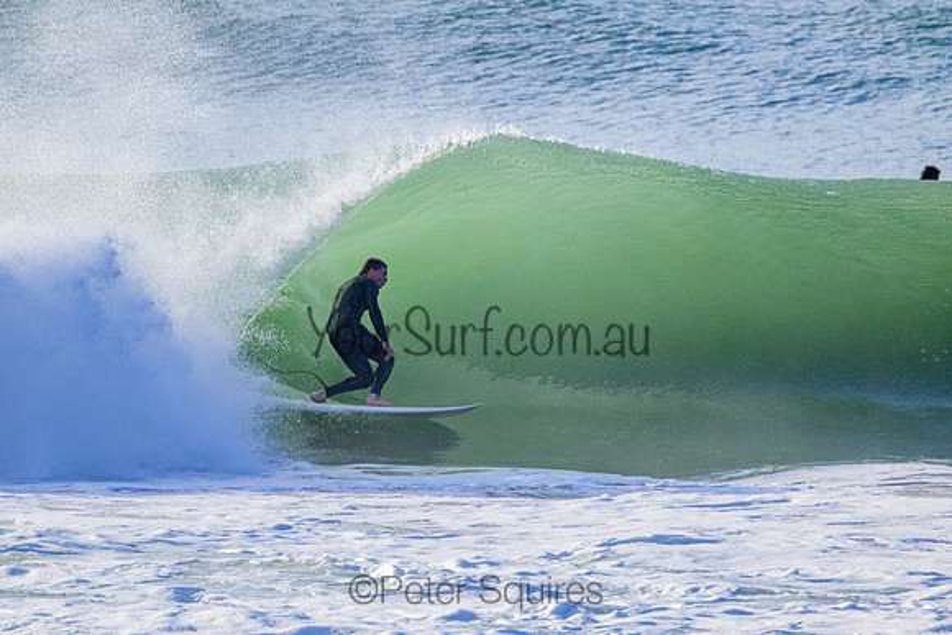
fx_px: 21160
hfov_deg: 2.6
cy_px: 318
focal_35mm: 800
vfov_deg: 1.7
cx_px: 476
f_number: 11
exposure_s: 1/2000
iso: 1400
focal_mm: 800
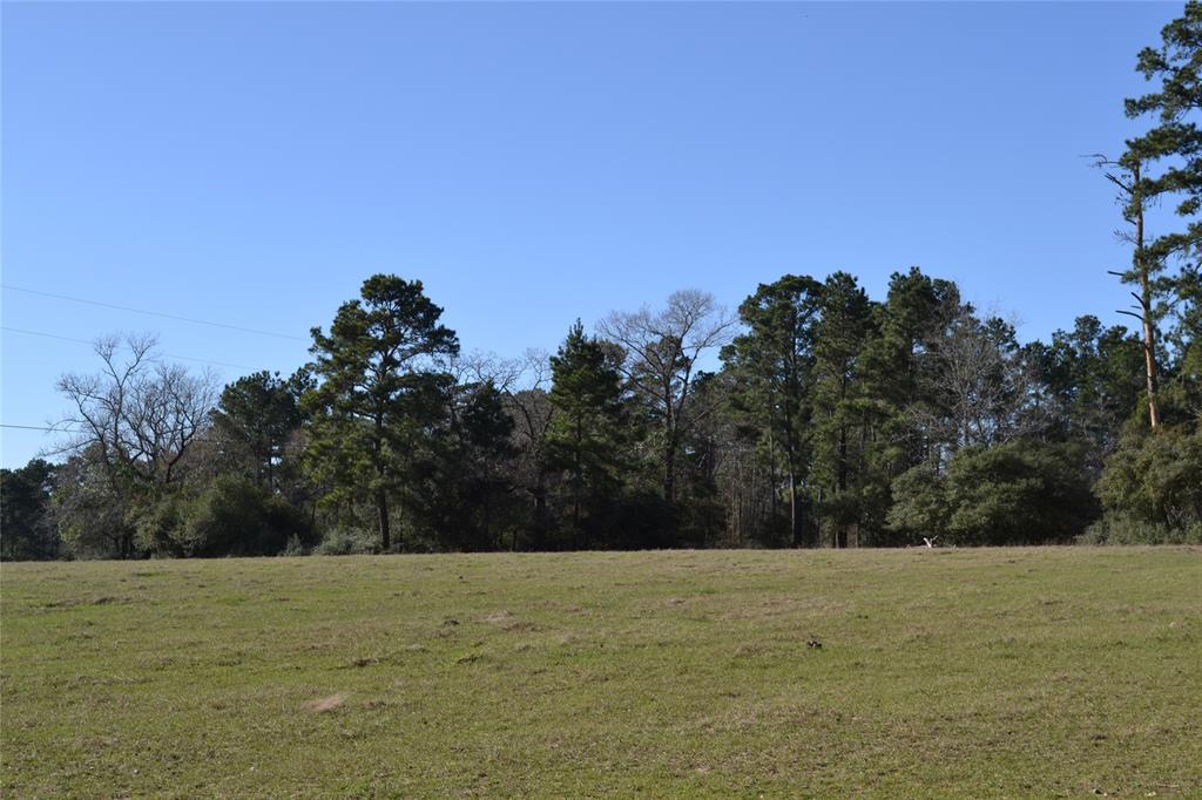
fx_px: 1702
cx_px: 601
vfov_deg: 26.5
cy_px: 400
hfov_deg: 38.9
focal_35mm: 51
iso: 100
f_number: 7.1
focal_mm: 34
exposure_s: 1/200
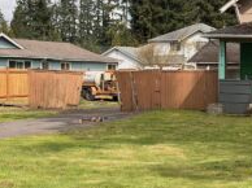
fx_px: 720
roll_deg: -0.3
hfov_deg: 19.3
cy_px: 91
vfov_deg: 14.9
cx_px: 256
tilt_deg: -1.6
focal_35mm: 99
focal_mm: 6.76
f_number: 1.78
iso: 80
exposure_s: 1/2494
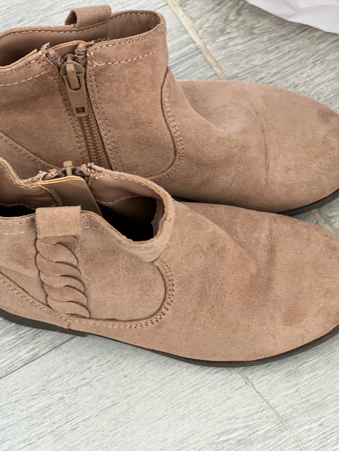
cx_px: 170
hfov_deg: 19.1
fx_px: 1005
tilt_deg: -66.6
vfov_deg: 25.3
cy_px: 226
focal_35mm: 77
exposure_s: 1/40
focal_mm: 9
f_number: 2.8
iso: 250
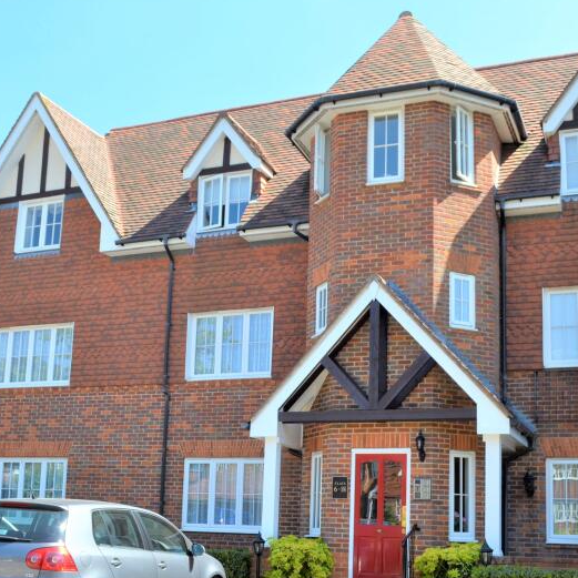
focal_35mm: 45
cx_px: 250
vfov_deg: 37.3
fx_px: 850
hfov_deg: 37.5
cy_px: 361
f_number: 8
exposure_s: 1/250
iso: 200
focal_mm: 18
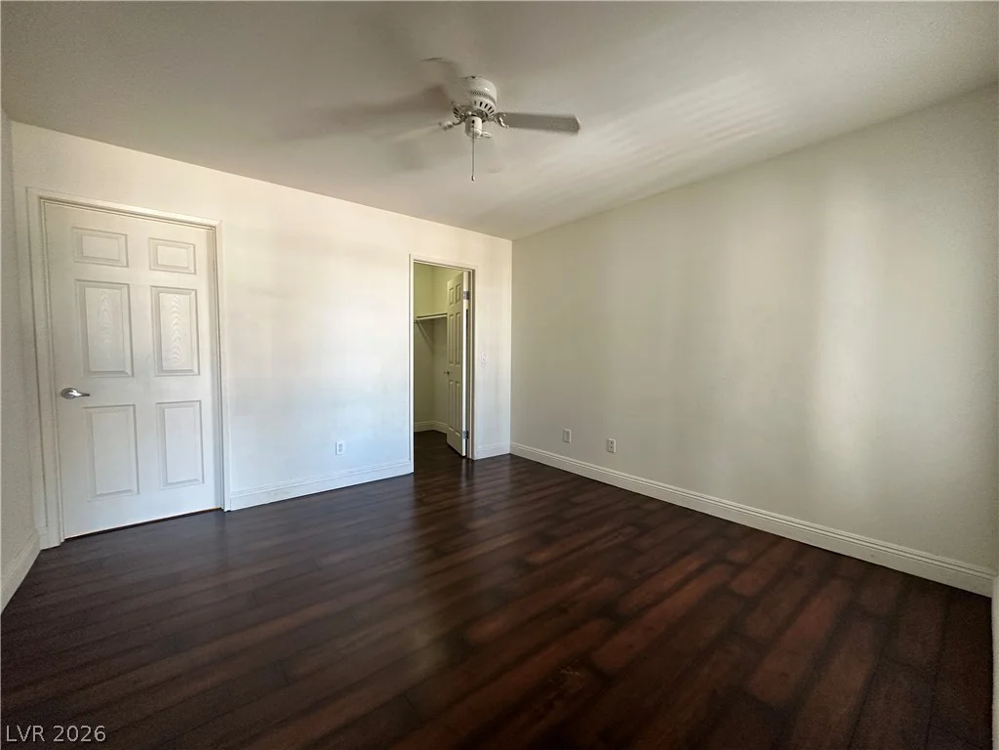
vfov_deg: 85.7
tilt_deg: -4.2
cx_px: 500
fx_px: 404
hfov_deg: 102.1
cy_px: 375
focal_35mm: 14
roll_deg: -0.8
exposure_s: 1/60
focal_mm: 2.22
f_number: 2.2
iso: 200
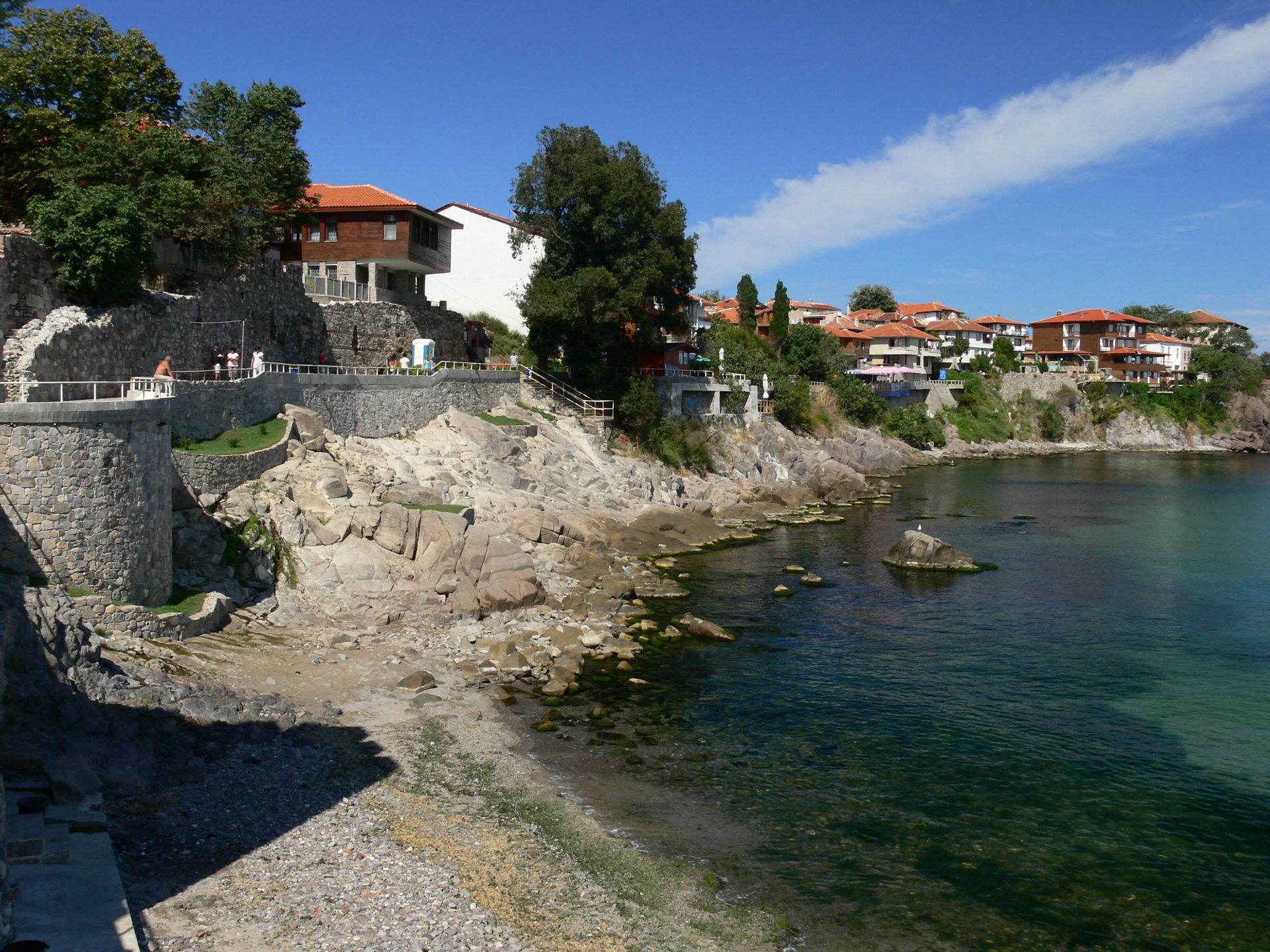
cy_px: 476
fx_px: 1284
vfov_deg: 40.7
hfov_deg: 52.6
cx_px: 635
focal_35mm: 35
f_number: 5.6
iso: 80
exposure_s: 1/160
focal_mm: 7.4
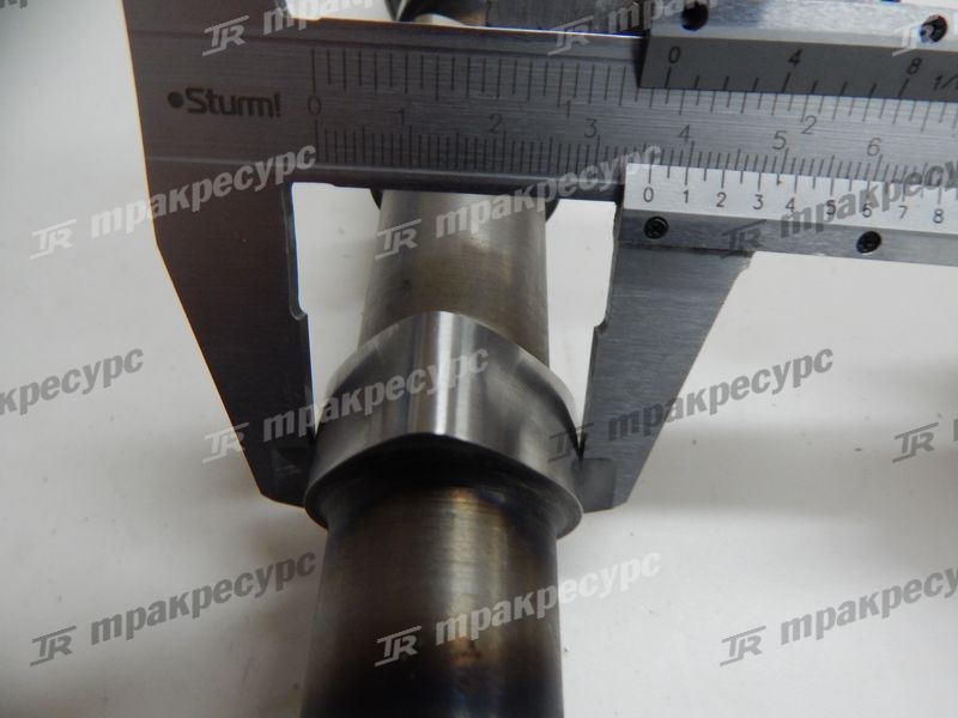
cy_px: 359
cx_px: 479
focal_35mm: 22
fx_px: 609
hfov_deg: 76.4
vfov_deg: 61.1
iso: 320
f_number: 3
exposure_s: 1/30
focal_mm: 4
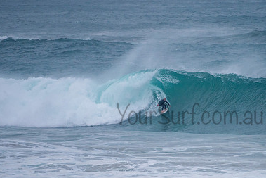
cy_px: 98
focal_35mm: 938
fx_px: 6933
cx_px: 181
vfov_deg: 1.5
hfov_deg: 2.2
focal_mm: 500
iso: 500
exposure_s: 1/1250
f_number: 5.6
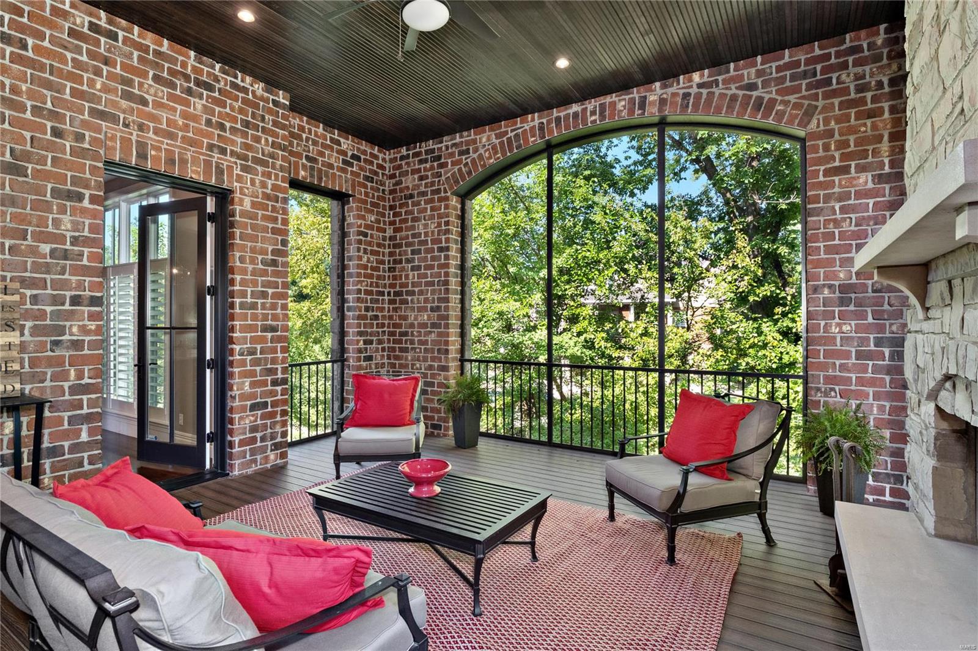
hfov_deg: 90.0
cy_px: 326
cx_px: 489
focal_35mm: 18
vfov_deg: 67.4
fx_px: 489
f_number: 6.3
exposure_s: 1/8
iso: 400
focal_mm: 9
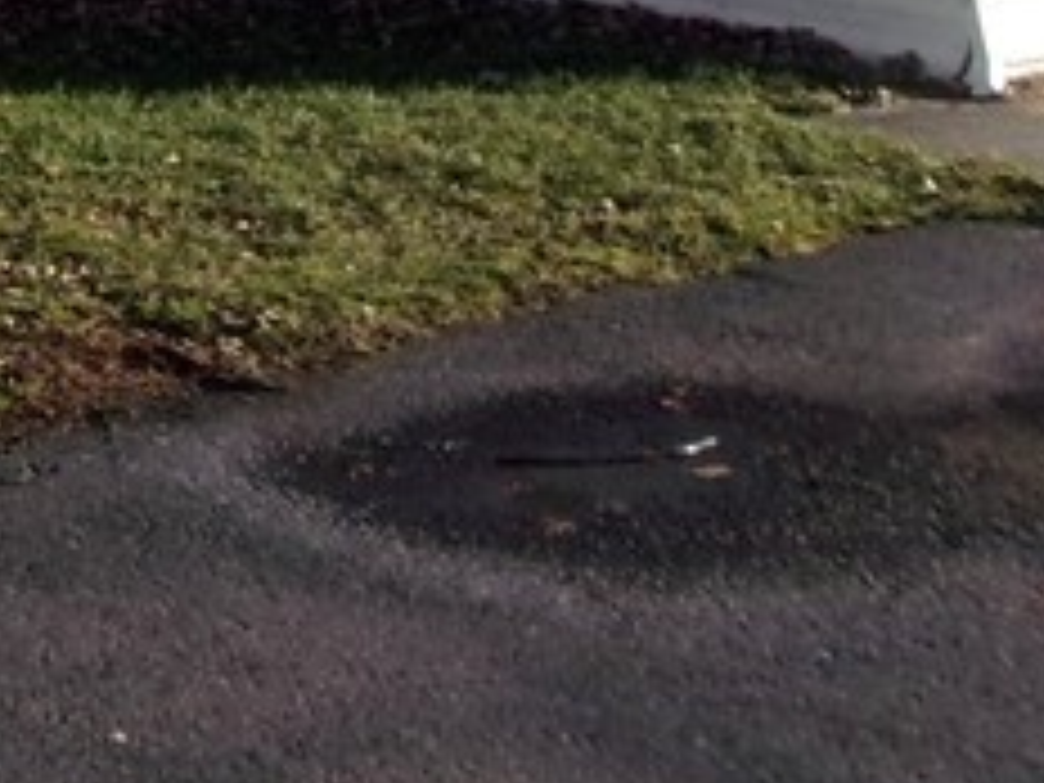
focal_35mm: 119
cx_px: 140
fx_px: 3589
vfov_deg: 11.7
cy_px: -526
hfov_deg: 16.4
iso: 200
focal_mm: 4.9
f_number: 10.4
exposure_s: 1/160
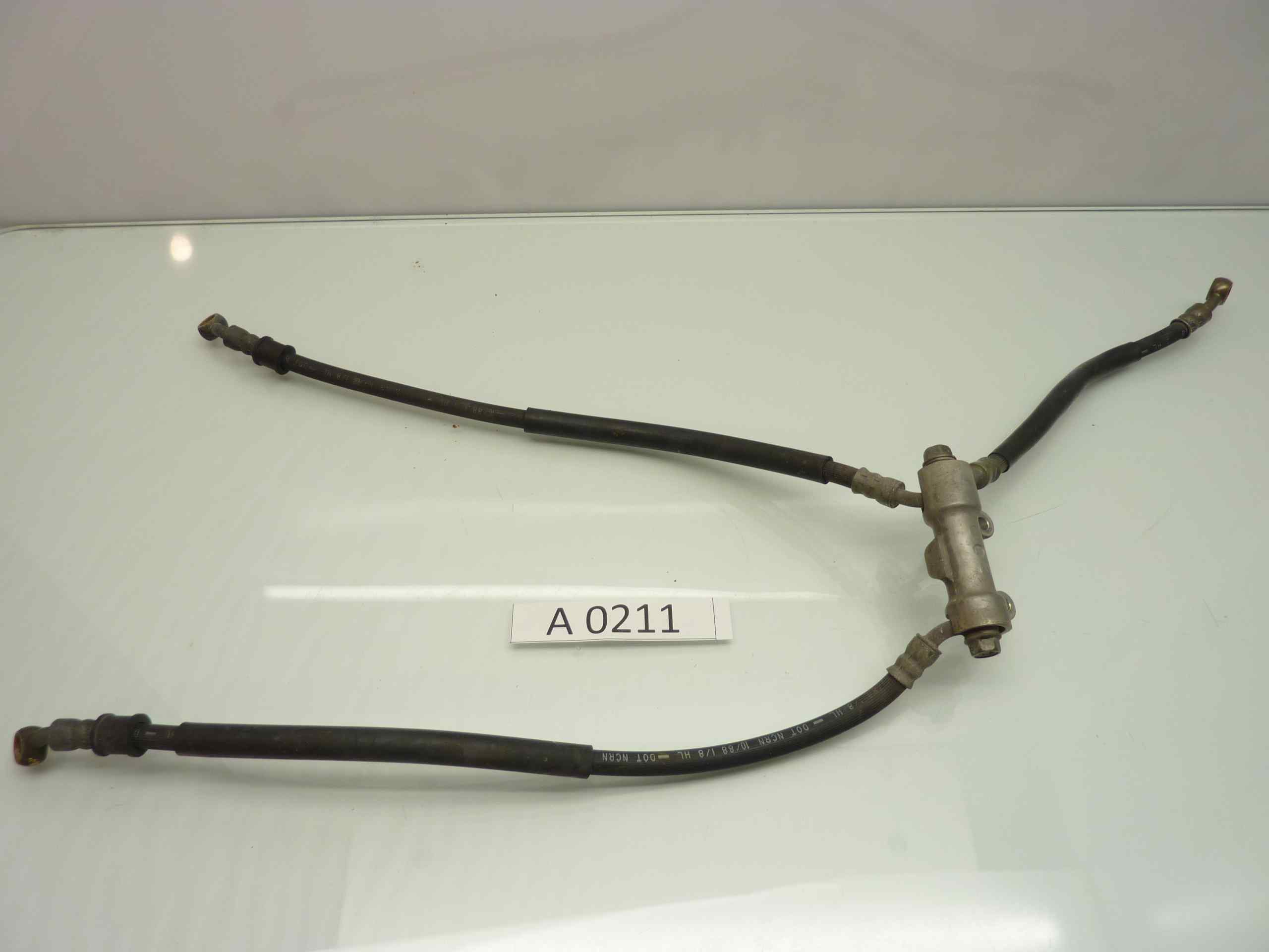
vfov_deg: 54.9
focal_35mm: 25
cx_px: 634
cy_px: 476
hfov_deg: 69.4
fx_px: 916
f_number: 3.3
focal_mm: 4.1
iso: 80
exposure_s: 1/25
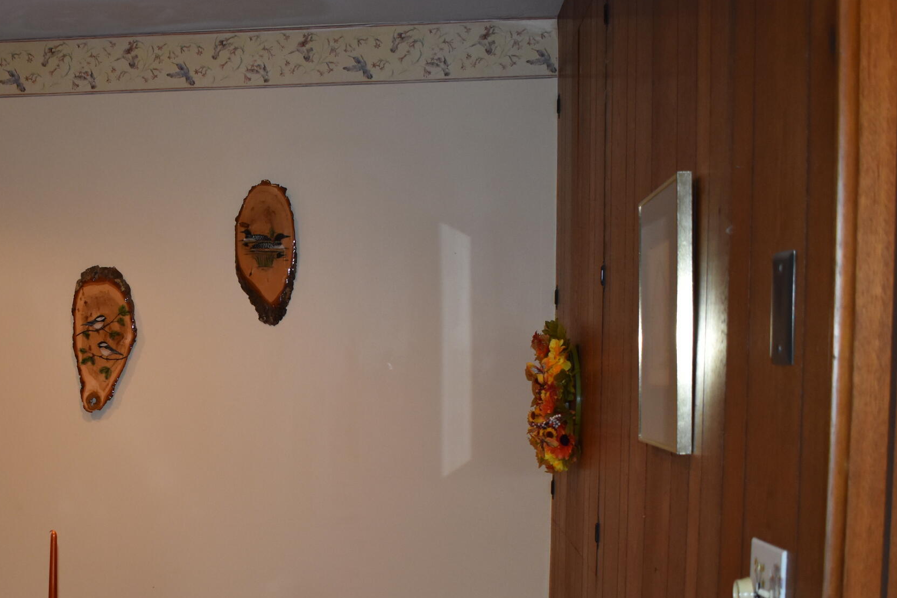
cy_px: 471
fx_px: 1345
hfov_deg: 35.7
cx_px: 179
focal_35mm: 54
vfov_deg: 24.7
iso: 800
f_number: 3.5
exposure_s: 1/160
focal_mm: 20
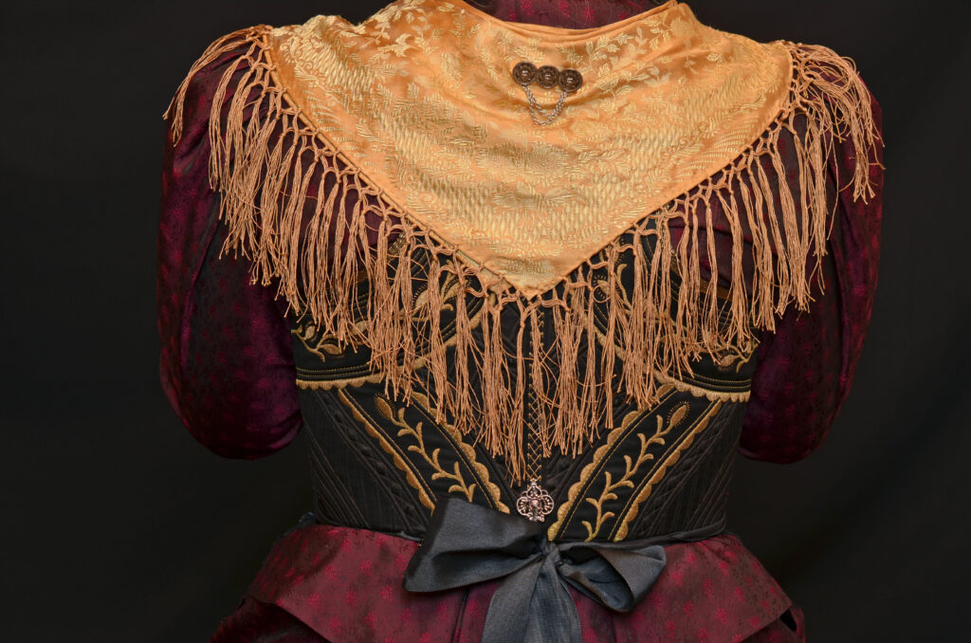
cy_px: 322
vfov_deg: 15.1
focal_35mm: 90
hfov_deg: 22.7
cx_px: 486
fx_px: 2422
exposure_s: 1/125
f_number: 5.6
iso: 200
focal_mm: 60
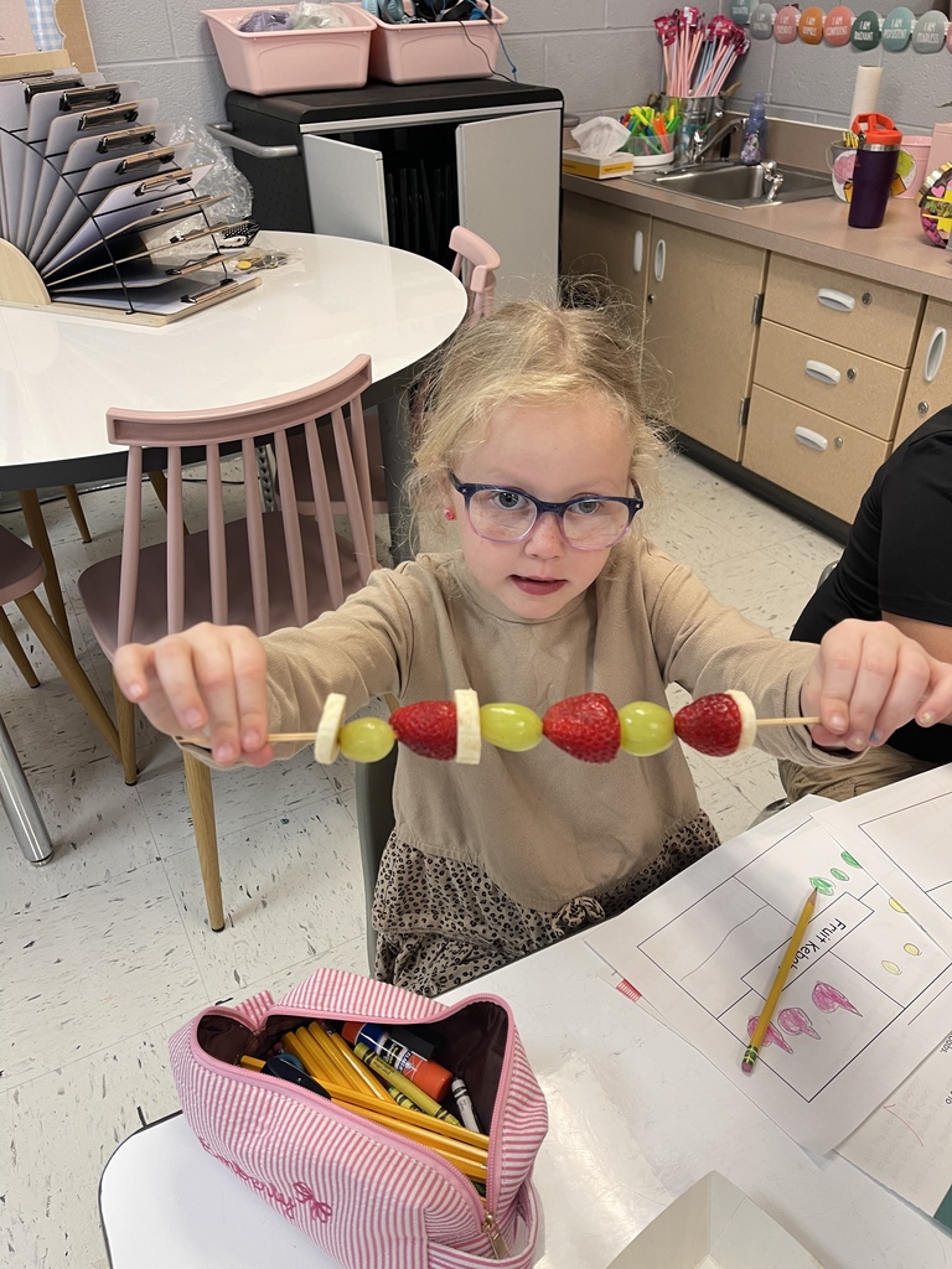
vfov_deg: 69.4
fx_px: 917
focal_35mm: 25
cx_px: 476
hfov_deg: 54.9
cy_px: 634
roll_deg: +2.8
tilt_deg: -33.9
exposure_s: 1/60
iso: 100
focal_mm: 5.1
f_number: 1.6
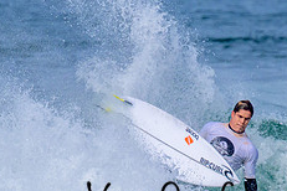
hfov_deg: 0.7
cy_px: 154
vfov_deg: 0.5
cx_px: 164
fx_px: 21962
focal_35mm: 2755
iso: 720
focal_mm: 800
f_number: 11
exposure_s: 1/2000
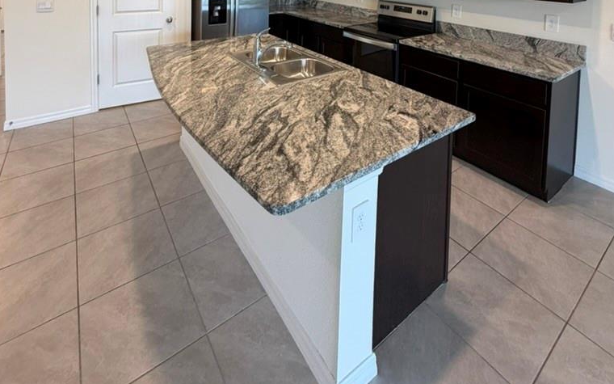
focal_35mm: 20
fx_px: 335
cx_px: 309
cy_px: -19
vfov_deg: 47.0
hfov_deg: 85.1
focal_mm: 2.22
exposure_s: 1/60
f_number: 2.2
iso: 200
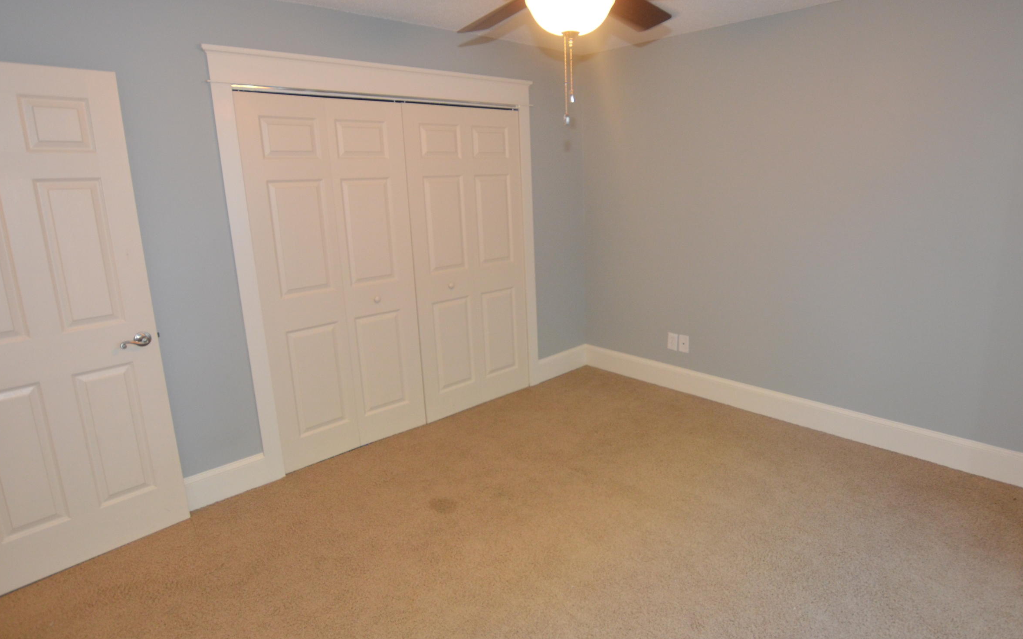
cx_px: 554
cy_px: 292
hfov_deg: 78.7
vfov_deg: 54.3
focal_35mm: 22
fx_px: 622
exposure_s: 1/60
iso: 800
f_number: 4
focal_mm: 11.5
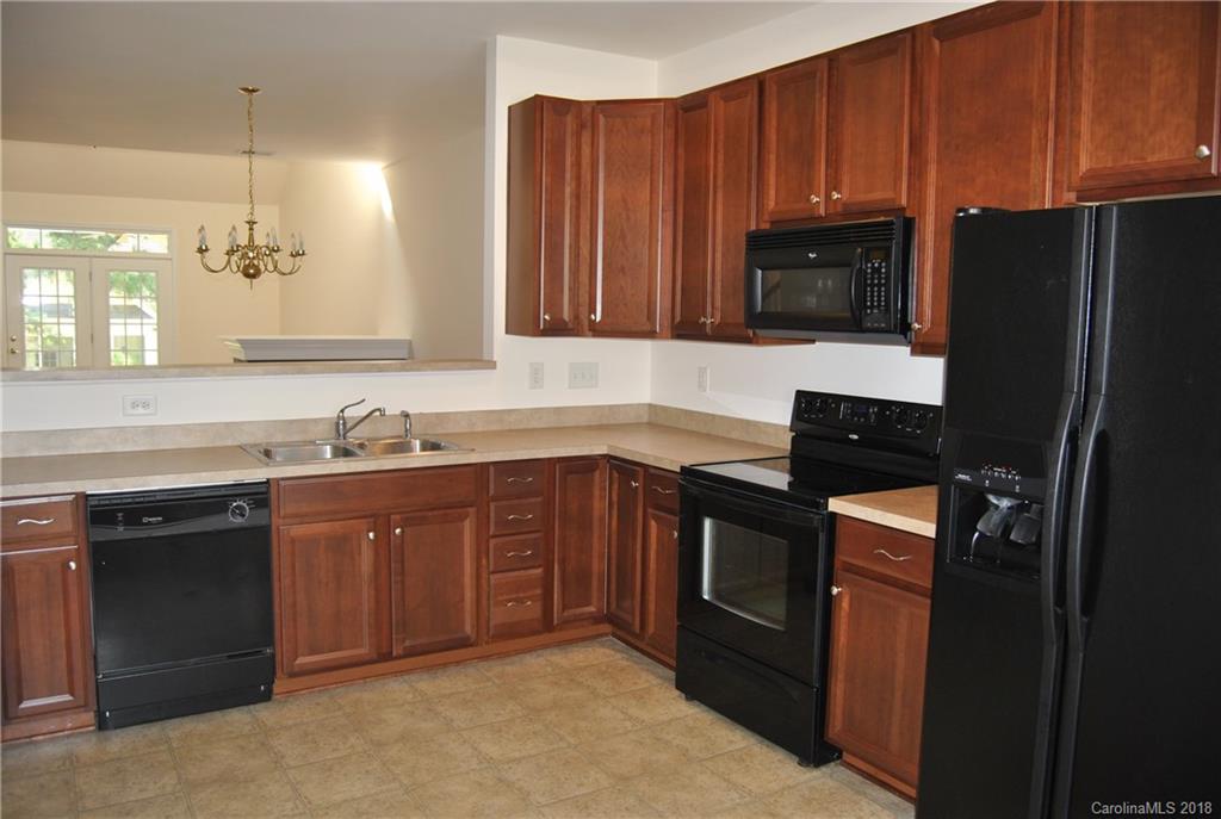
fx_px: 917
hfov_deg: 67.3
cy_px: 410
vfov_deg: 48.1
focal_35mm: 27
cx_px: 610
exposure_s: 1/60
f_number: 3.5
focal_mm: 18
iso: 200
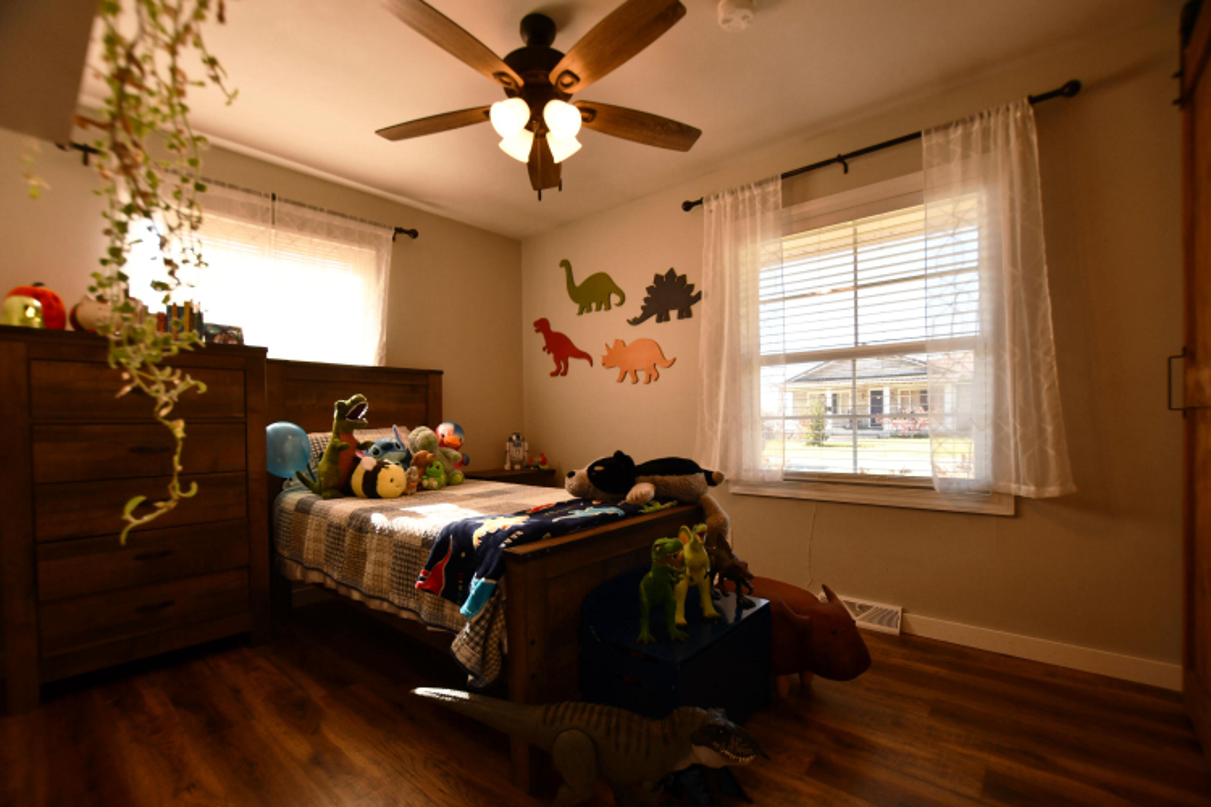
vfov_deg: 77.3
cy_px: 404
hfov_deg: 100.4
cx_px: 606
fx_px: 505
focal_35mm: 15
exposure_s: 1/250
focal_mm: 10
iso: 400
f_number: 5
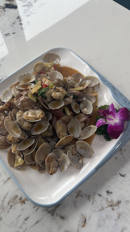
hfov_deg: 38.9
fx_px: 184
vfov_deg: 64.3
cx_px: 55
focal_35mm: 30
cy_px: 115
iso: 50
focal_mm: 5.1
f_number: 1.6
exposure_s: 1/487
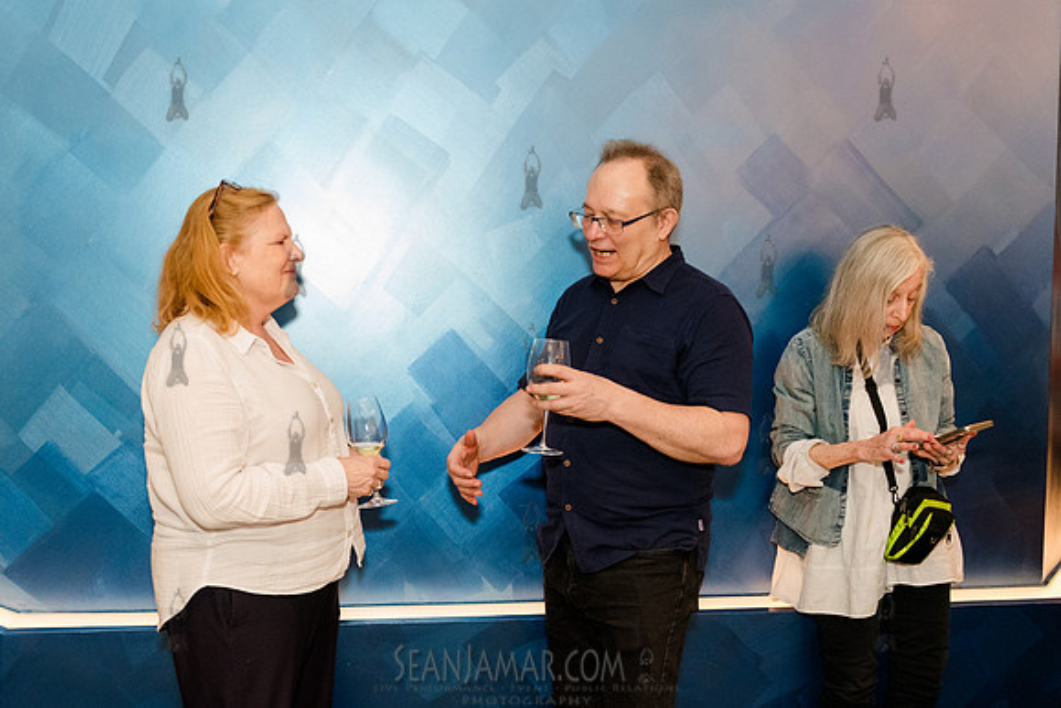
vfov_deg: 37.3
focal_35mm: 36
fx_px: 1047
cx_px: 476
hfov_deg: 53.6
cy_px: 407
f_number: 4.5
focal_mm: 29
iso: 6400
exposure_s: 1/200
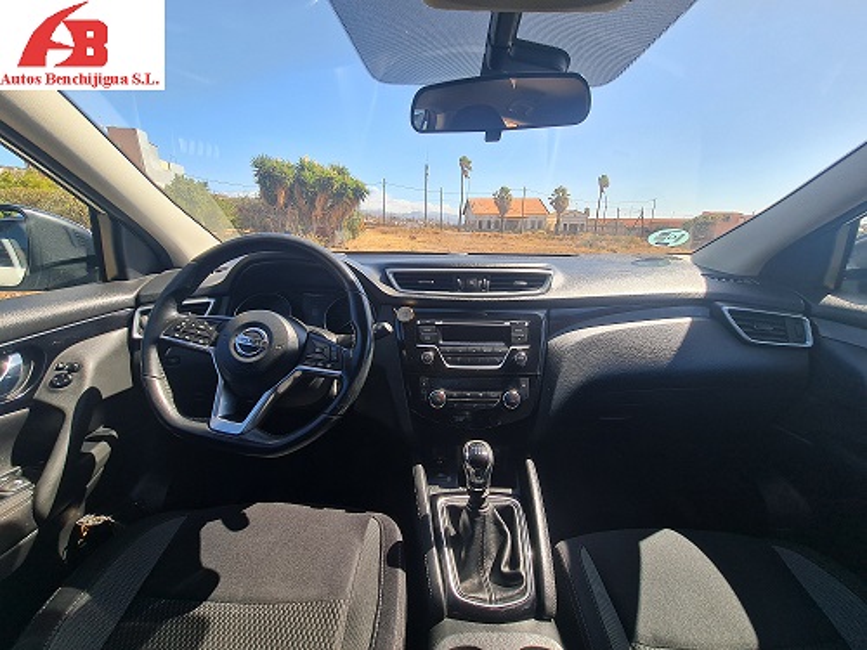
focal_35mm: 13
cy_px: 325
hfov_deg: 106.2
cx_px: 434
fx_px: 326
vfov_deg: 89.9
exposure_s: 1/648
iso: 64
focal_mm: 2.2
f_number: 2.2
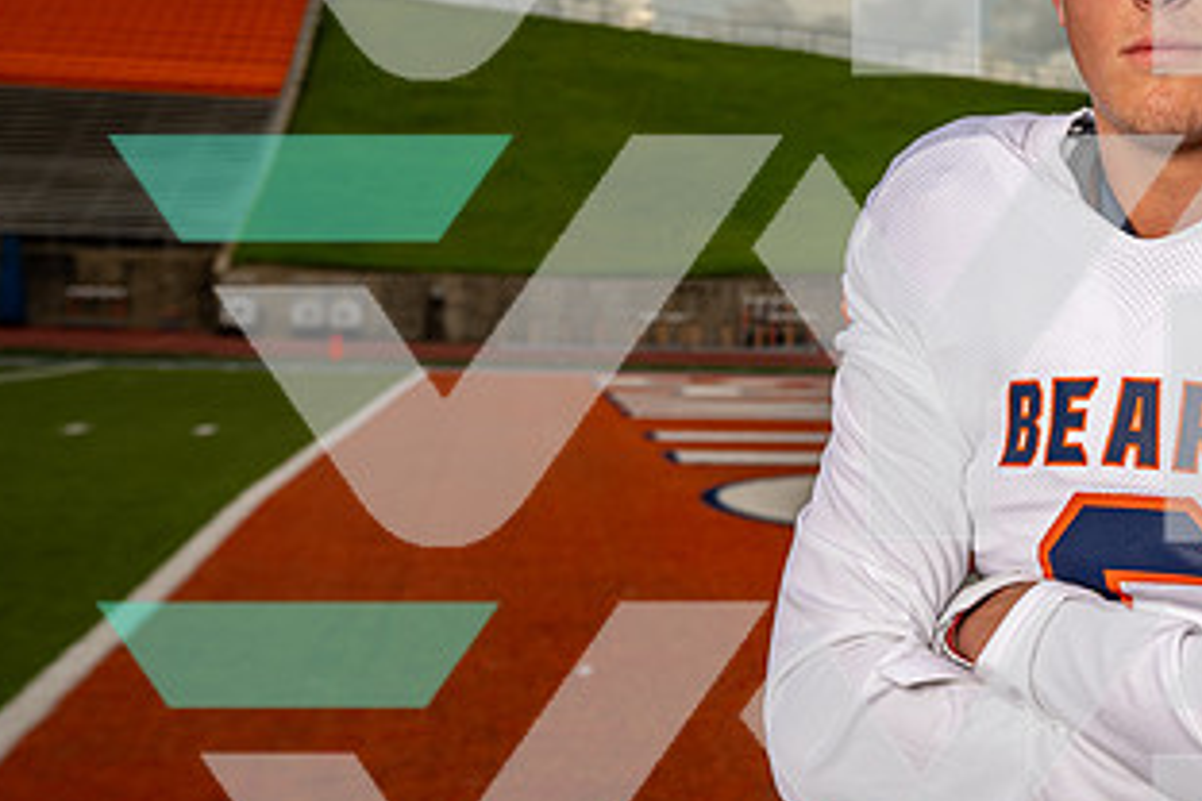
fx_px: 2237
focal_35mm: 67
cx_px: 1090
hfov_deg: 28.8
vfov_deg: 20.3
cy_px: 341
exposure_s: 1/400
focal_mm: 36
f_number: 5.6
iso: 100
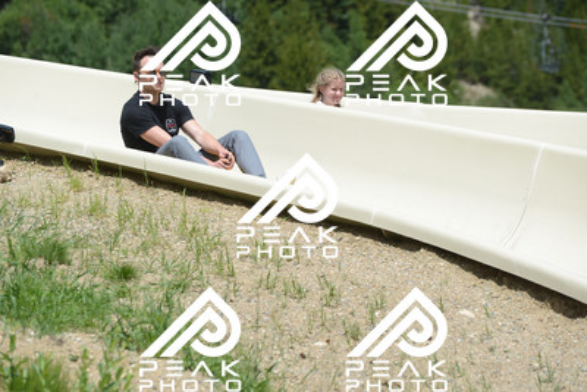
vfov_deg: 7.0
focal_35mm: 195
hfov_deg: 10.5
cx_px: 294
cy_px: 196
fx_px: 3181
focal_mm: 195
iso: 360
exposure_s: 1/1250
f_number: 6.3
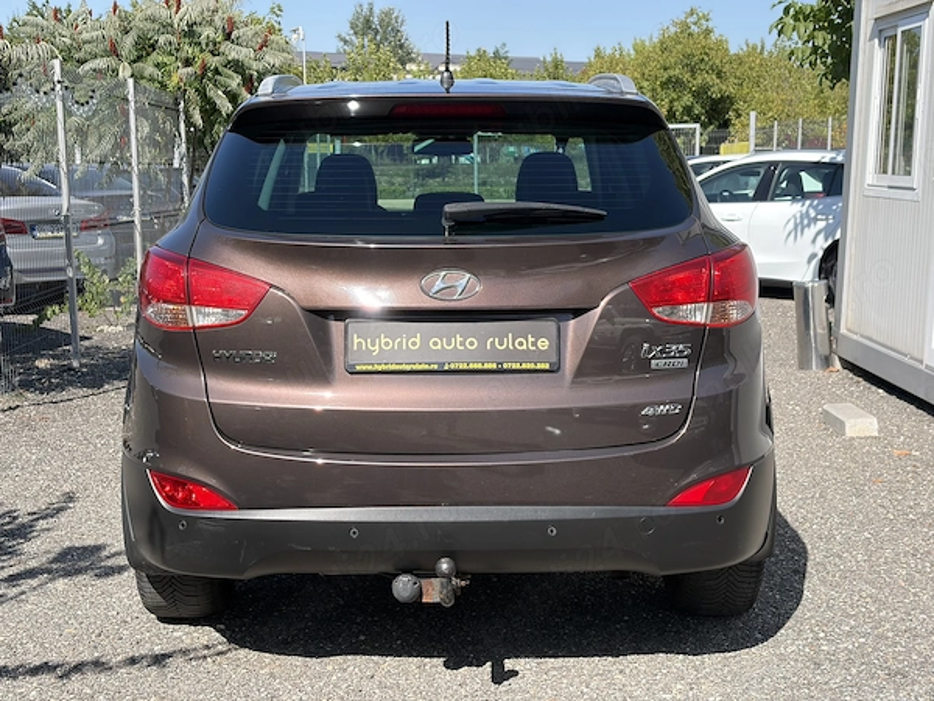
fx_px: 1403
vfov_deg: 28.0
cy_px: 350
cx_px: 467
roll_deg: +0.7
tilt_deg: -8.1
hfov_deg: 36.8
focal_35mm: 52
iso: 40
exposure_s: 1/1848
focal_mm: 5.96
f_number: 1.6
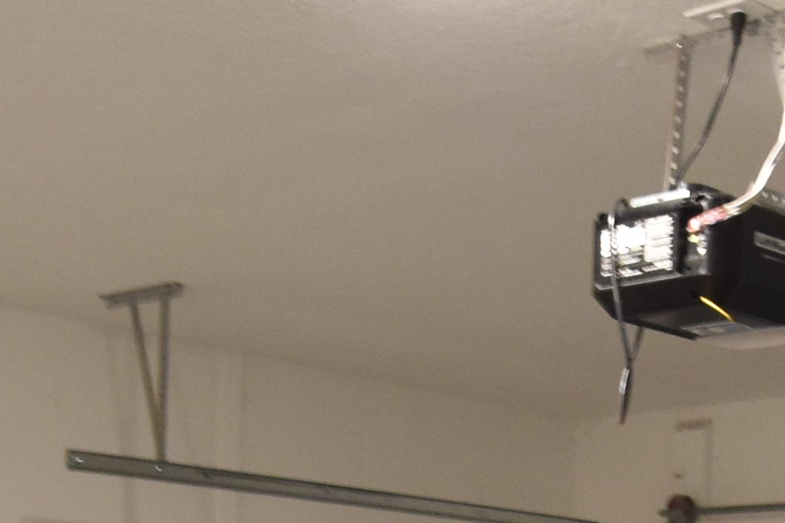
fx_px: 1984
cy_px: 803
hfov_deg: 22.1
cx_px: 637
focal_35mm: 91
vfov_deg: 14.0
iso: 800
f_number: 3.5
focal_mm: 10
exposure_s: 1/15
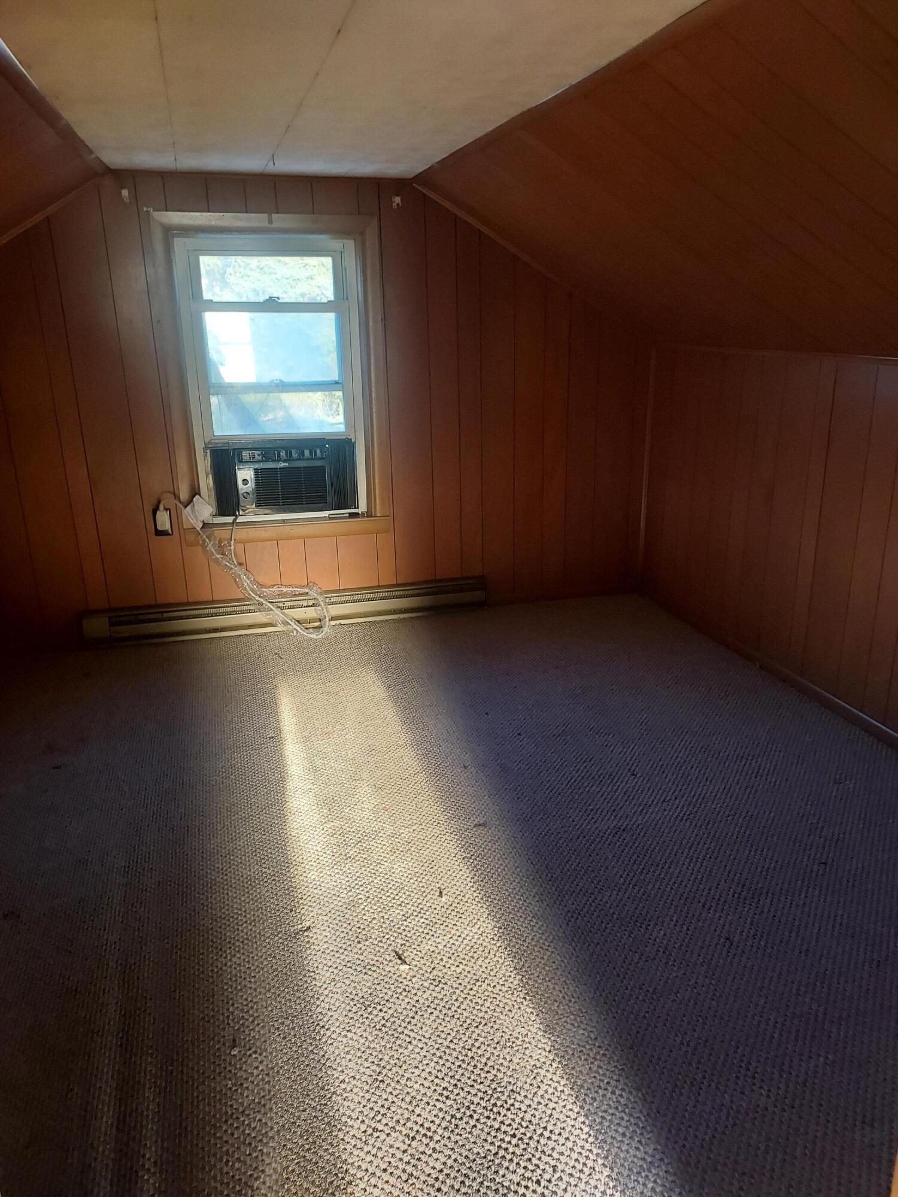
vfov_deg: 71.6
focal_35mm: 24
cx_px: 449
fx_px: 830
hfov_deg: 56.8
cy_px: 598
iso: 200
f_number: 1.8
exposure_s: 1/60
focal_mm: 4.6
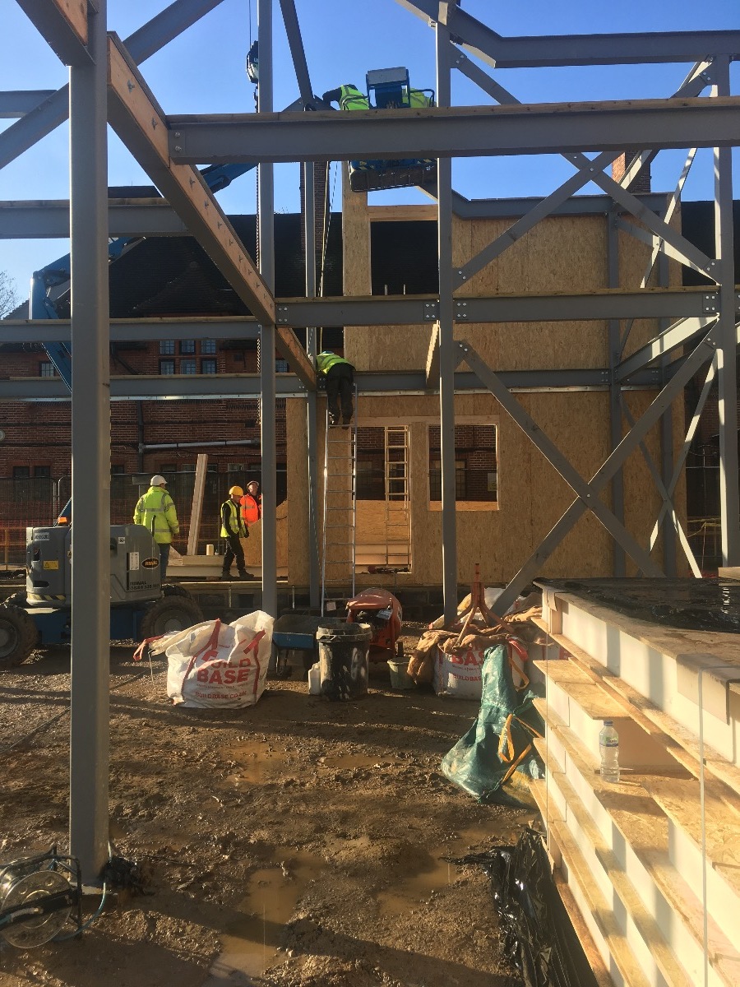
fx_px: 827
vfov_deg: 61.7
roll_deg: +1.3
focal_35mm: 29
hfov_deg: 48.2
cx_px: 370
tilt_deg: +2.7
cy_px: 494
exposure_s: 1/635
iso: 25
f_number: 2.2
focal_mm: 4.15
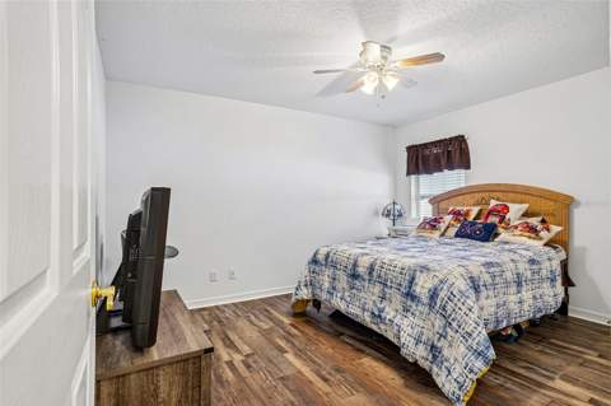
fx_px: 288
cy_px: 203
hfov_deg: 93.3
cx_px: 306
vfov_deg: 70.3
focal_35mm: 17
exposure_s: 1/6
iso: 400
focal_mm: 17
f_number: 9
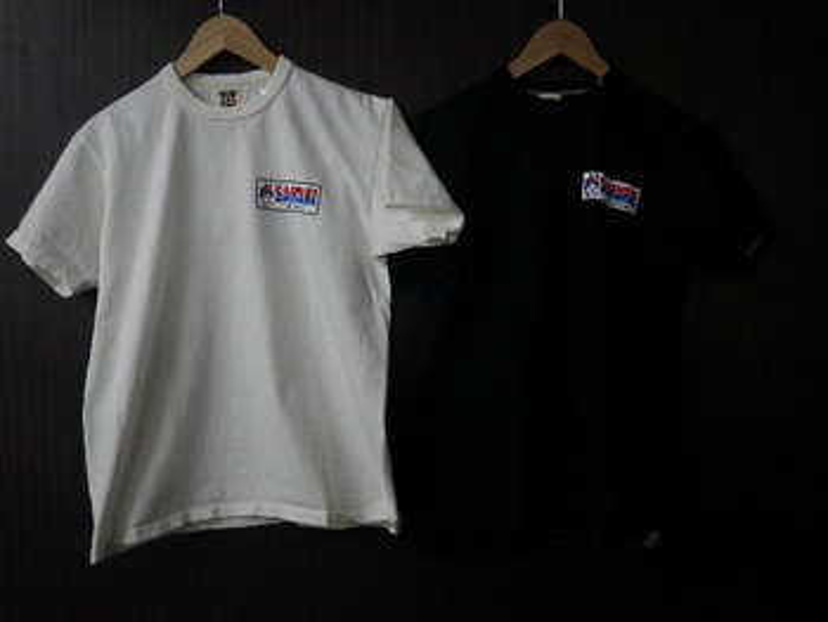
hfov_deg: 63.4
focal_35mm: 28
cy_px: 311
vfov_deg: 49.8
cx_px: 414
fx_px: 670
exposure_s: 1/50
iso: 200
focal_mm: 5
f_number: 3.5
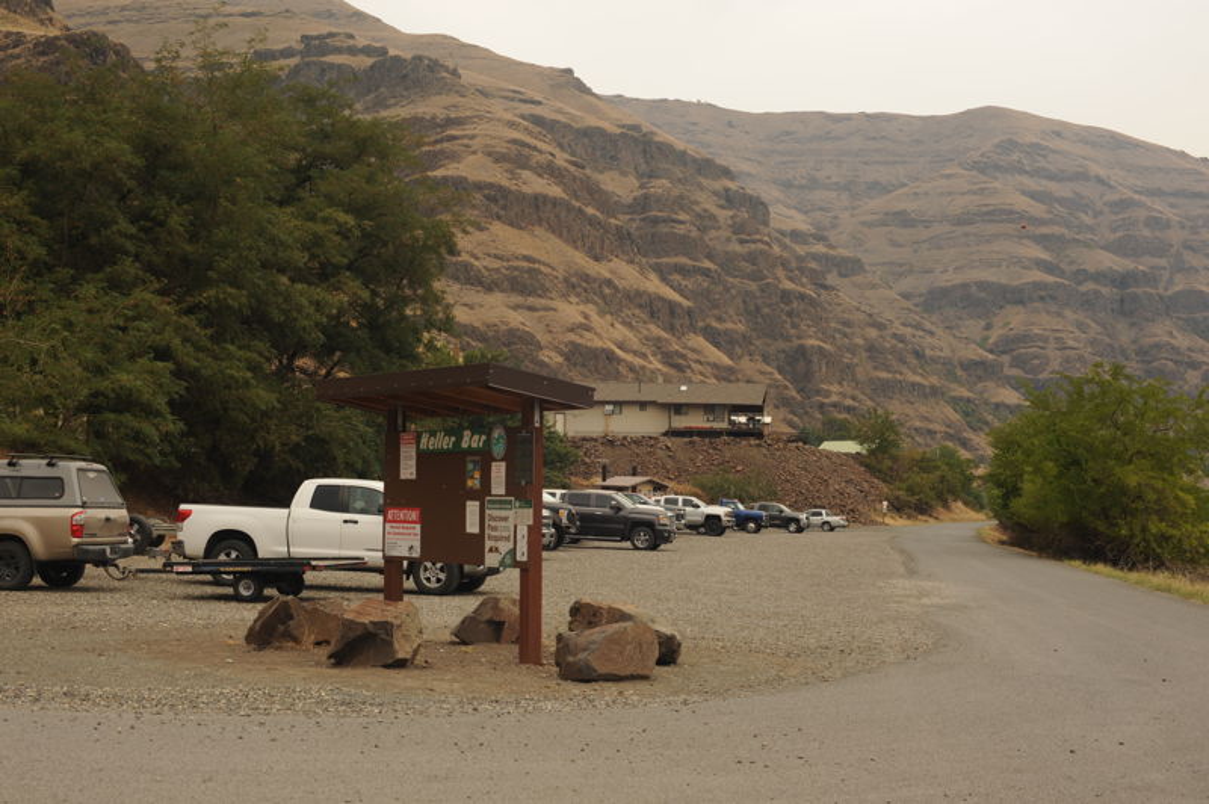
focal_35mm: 50
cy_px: 402
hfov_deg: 39.6
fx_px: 1678
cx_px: 604
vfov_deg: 26.9
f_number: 9
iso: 250
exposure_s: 1/250
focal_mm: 50
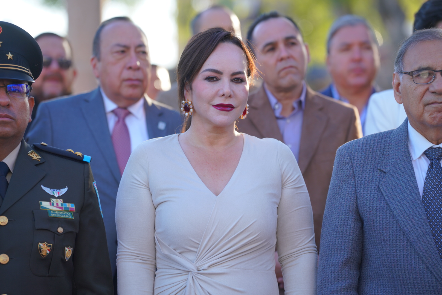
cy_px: 148
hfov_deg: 10.3
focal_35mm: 200
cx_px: 221
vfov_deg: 6.9
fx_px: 2457
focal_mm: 200
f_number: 4
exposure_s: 1/320
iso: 250
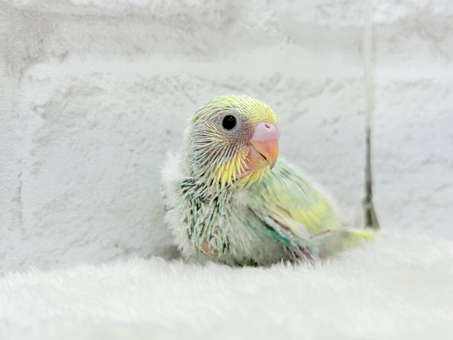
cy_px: 170
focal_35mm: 52
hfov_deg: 36.8
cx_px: 226
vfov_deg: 28.0
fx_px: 680
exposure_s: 1/50
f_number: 1.6
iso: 32
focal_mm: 5.96
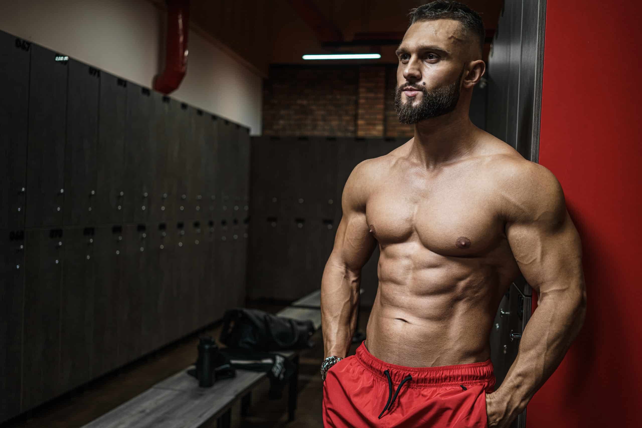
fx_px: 624
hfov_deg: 54.4
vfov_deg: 37.9
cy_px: 214
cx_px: 321
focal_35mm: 35
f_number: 2.8
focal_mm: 35
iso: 160
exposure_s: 1/160
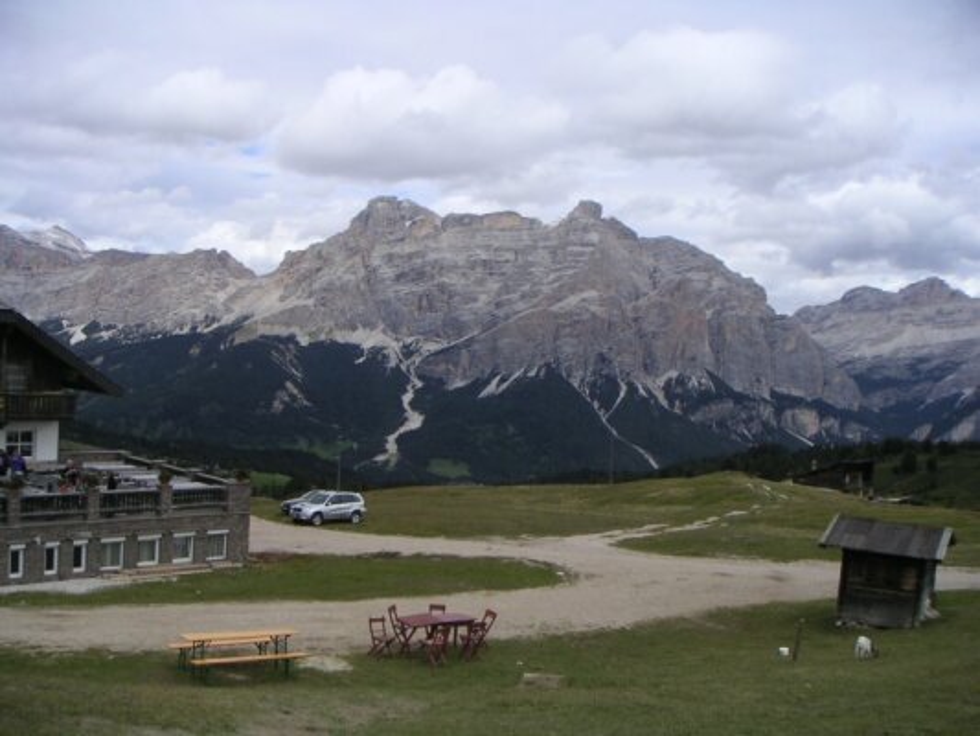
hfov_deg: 49.0
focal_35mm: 38
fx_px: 1076
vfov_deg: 37.7
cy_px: 368
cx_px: 490
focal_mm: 6
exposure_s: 1/180
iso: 50
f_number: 6.7
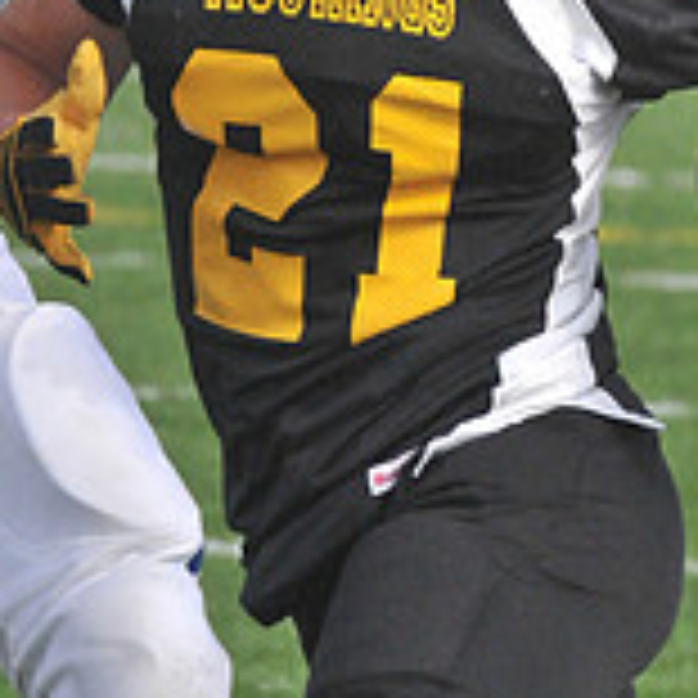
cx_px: 372
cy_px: -27
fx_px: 33672
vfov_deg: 1.2
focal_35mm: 1476
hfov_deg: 1.2
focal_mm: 600
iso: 6400
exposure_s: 1/2000
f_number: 22
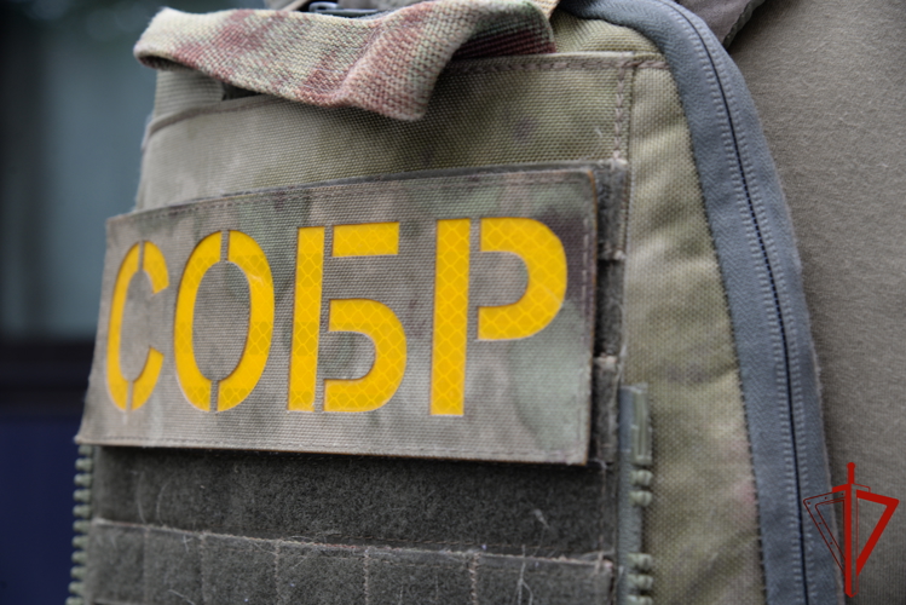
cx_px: 453
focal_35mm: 85
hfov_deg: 23.9
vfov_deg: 16.1
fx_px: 2140
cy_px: 302
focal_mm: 85
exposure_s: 1/80
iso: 320
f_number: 7.1
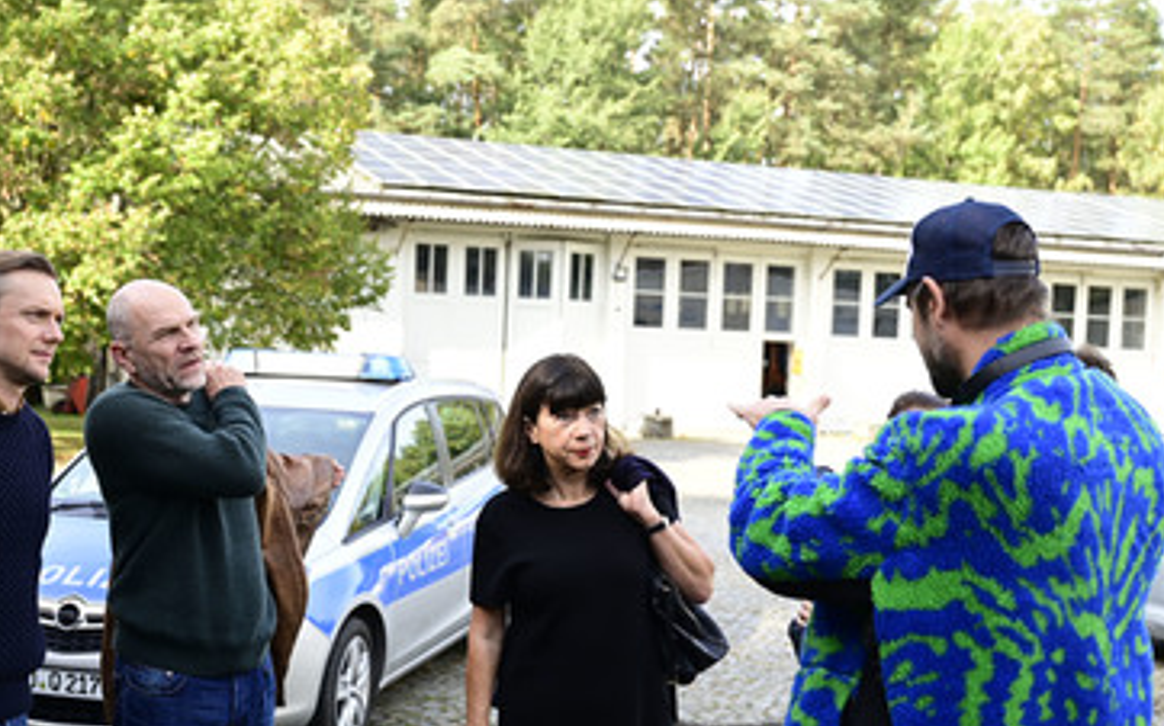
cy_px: 479
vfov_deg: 27.3
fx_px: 1491
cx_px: 487
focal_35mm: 47
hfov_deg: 42.5
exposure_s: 1/200
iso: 160
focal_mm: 37
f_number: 4
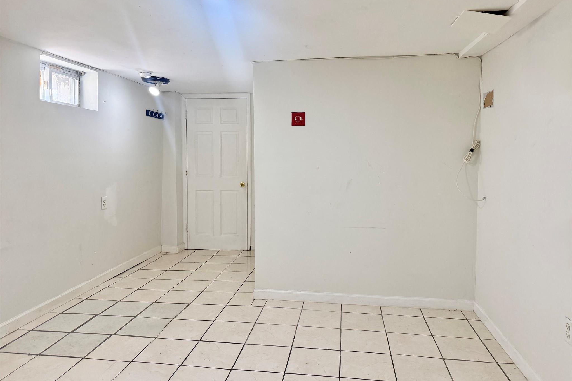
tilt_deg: -2.7
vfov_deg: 51.3
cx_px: 286
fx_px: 397
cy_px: 180
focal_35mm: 25
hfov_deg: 71.5
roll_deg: +0.4
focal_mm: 6.76
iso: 200
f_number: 1.78
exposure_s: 1/186
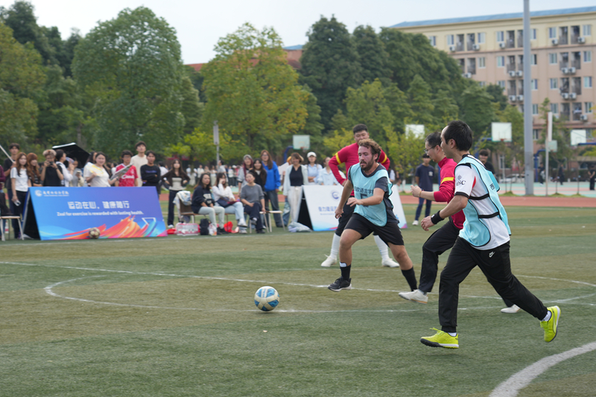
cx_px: 298
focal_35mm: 77
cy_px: 198
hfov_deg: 26.3
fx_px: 1274
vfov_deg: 17.7
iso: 160
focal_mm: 77
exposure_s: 1/250
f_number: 5
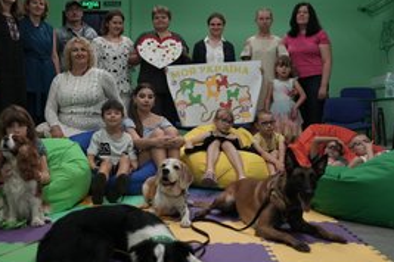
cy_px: 107
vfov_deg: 28.0
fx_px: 525
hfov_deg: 41.1
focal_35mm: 48
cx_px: 180
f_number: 2.8
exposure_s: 1/50
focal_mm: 32
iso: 800
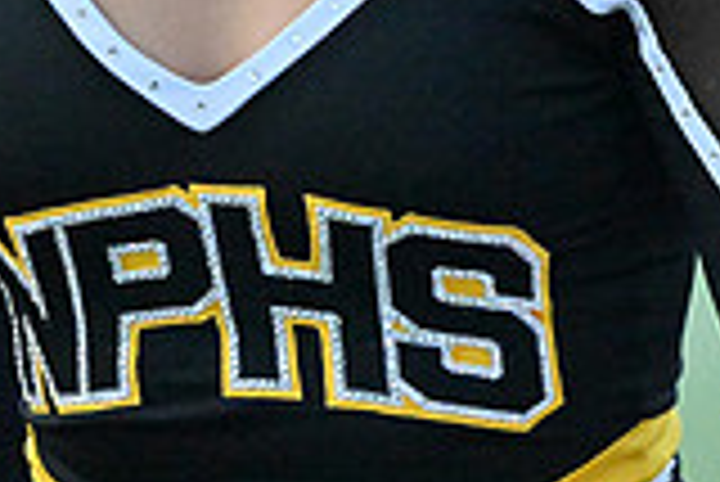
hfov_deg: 1.4
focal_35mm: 1450
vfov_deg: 1.0
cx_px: 477
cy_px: 498
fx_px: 29026
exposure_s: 1/32000
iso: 5600
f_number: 2.8
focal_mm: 400
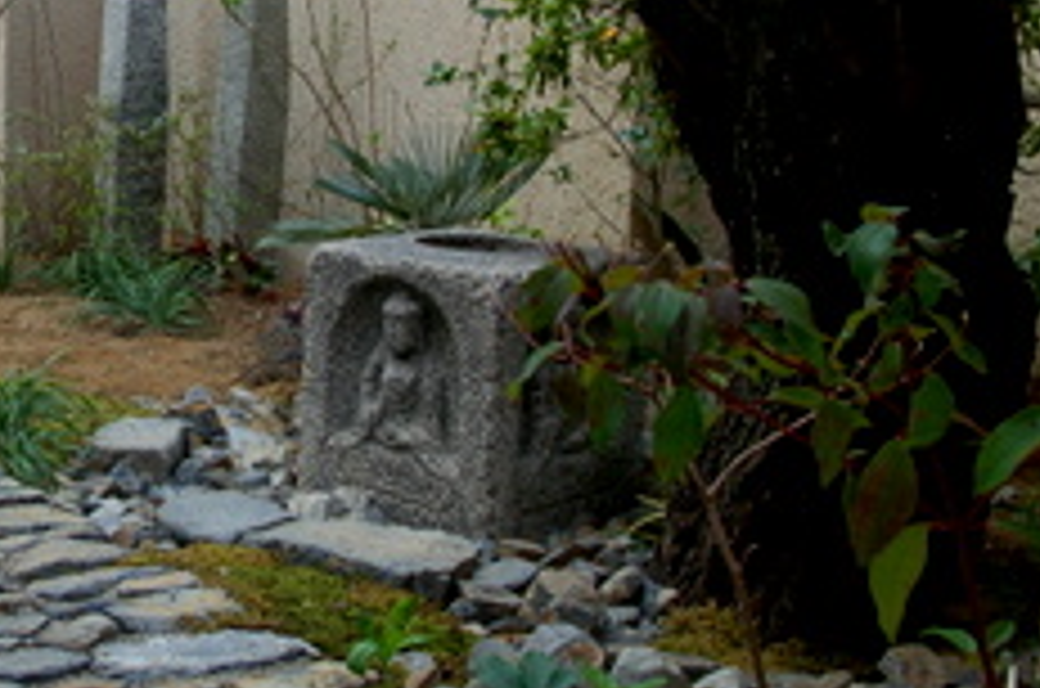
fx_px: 1529
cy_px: 187
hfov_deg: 34.7
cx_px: 41
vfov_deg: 25.1
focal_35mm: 53
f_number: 5.6
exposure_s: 1/125
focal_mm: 17
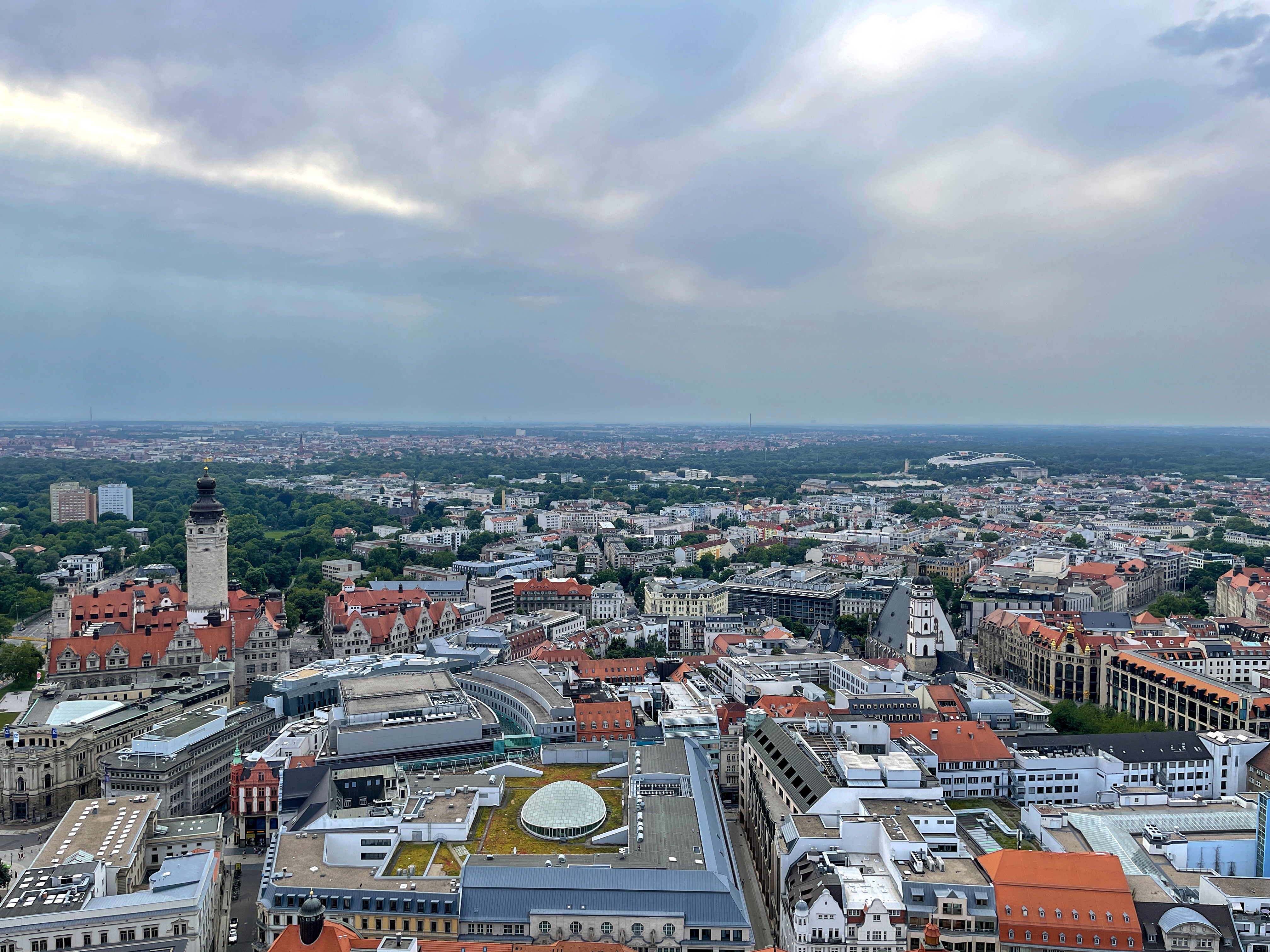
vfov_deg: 53.1
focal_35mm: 26
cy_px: 476
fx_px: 954
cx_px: 635
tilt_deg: -3.0
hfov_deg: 67.3
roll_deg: -0.3
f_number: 1.6
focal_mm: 4.2
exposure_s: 1/988
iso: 32
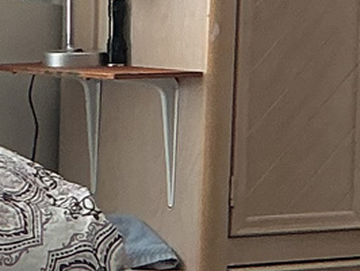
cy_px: 146
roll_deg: -1.8
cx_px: -234
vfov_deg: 6.7
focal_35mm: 223
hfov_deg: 8.6
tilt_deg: -7.6
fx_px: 2321
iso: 40
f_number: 1.8
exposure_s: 1/60
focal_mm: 3
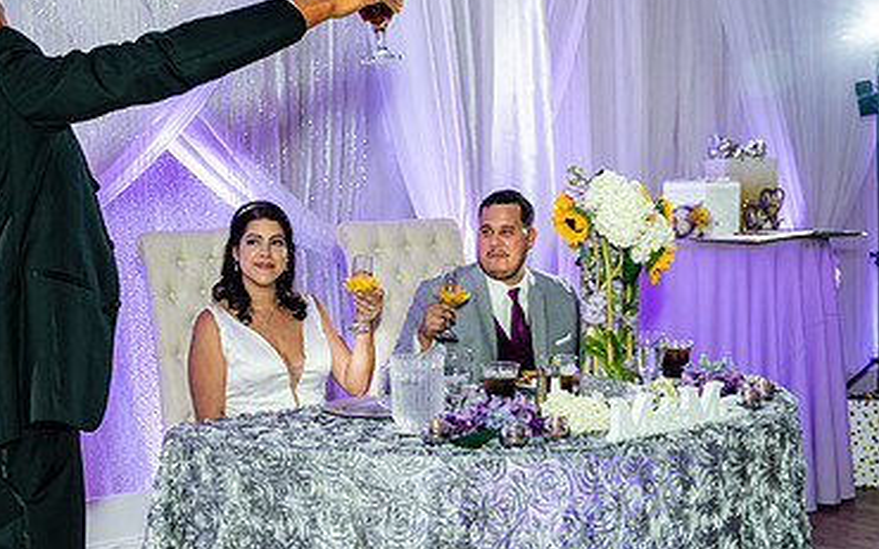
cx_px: 192
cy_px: 309
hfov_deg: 34.2
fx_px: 1389
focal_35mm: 58
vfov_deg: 22.3
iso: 400
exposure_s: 1/125
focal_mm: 30
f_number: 3.2
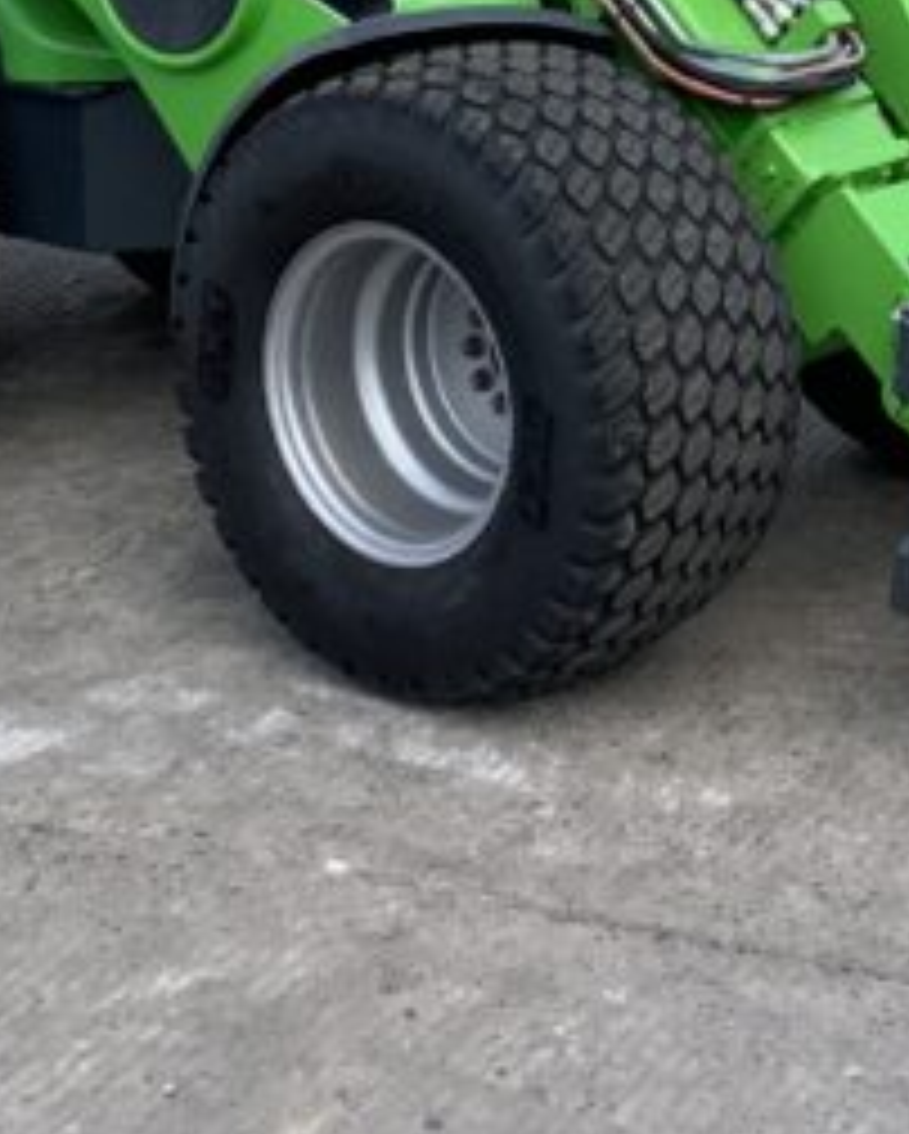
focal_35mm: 115
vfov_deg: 16.2
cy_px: -117
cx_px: 950
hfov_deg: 13.2
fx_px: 3863
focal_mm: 3
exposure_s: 1/1076
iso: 16
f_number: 1.8
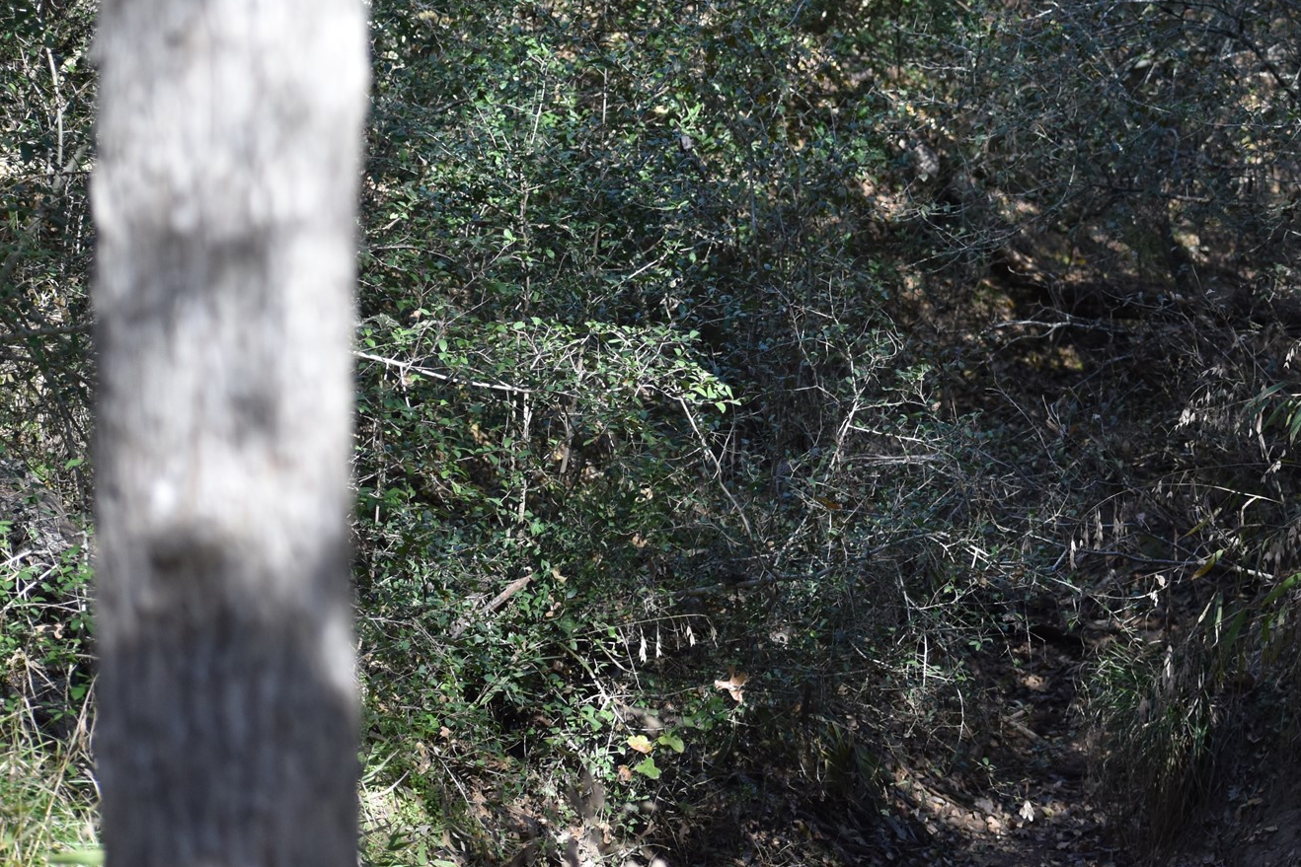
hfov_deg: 11.8
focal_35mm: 173
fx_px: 6252
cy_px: 246
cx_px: 1011
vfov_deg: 7.9
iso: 560
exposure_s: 1/500
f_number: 4.5
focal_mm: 70
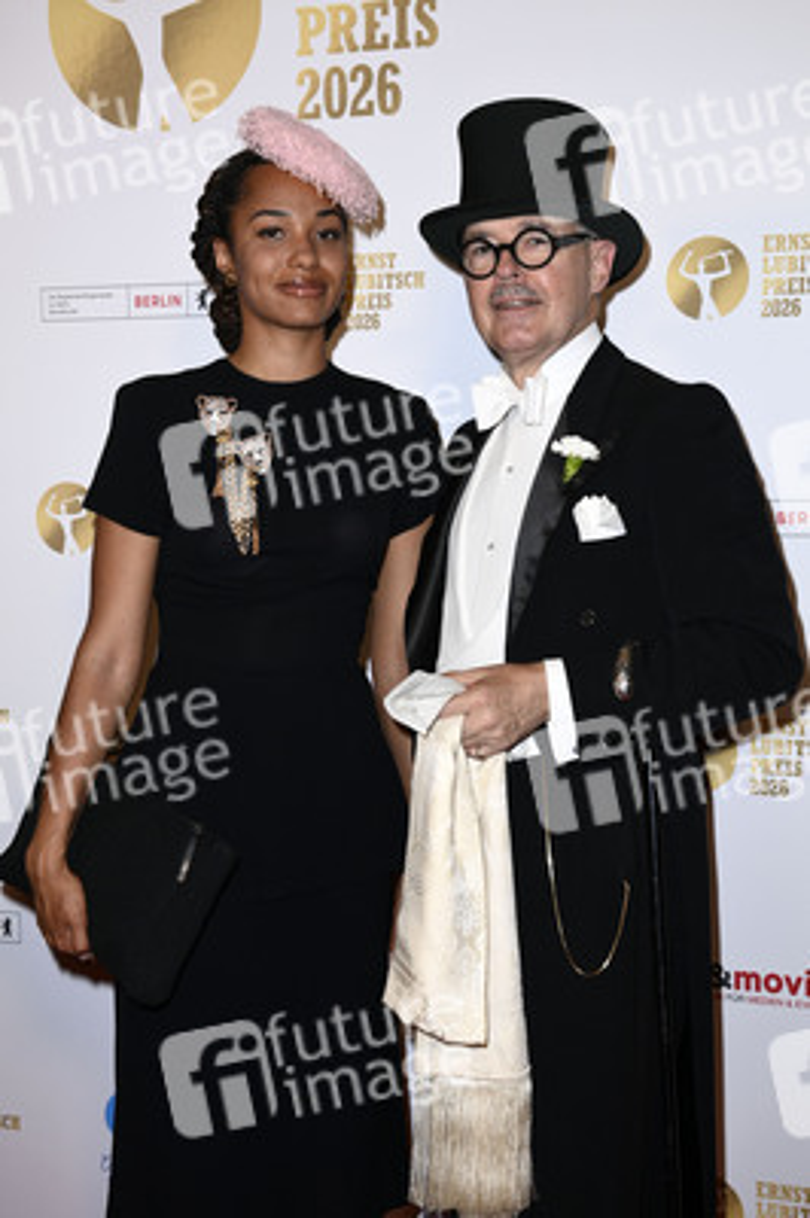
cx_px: 405
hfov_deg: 24.6
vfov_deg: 36.3
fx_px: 1859
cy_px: 609
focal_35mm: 55
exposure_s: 1/200
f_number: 5.6
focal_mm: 55
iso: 640
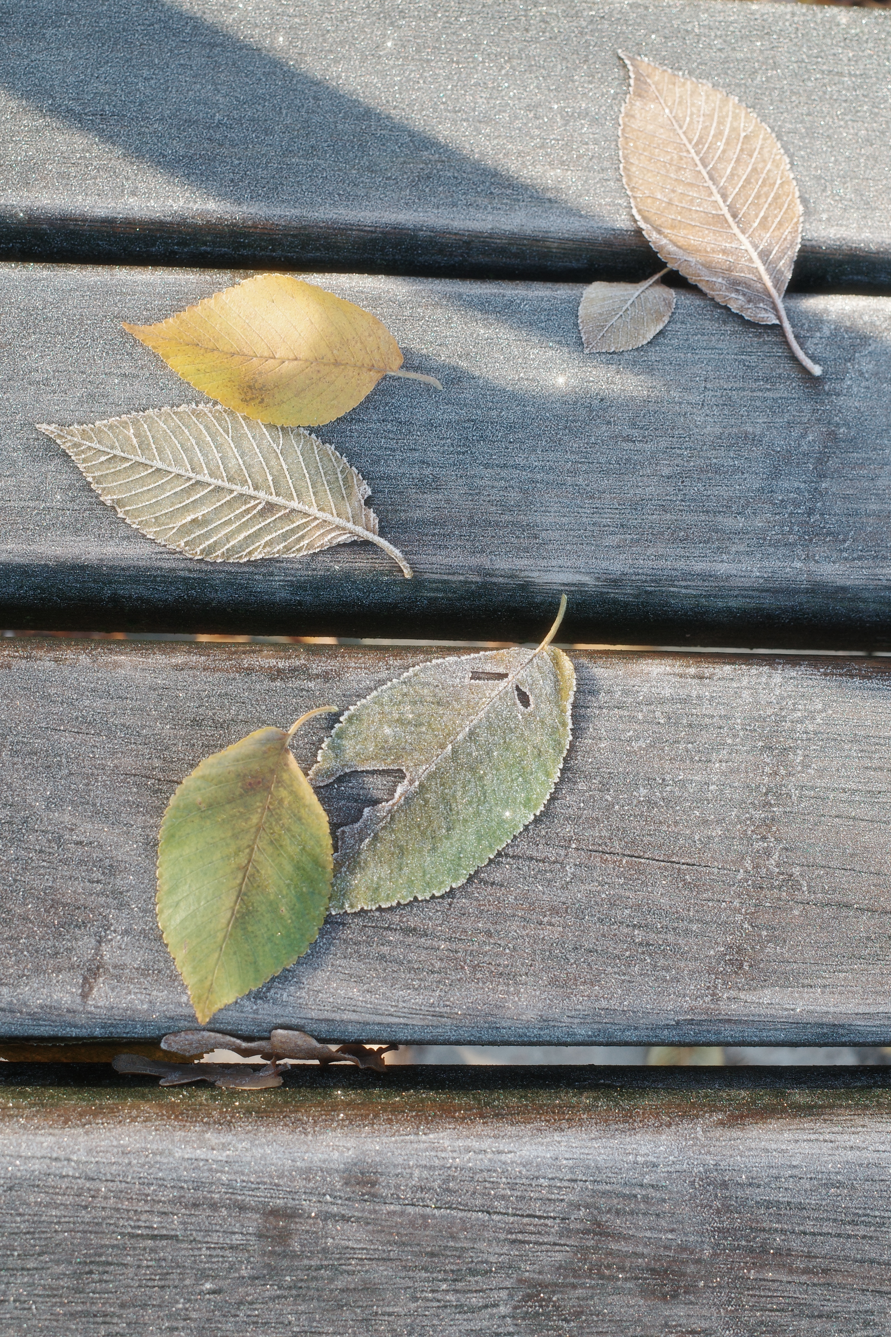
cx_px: 446
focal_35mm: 35
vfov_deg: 54.4
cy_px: 668
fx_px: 1299
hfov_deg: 37.9
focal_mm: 18.3
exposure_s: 1/40
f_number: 4.5
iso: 200
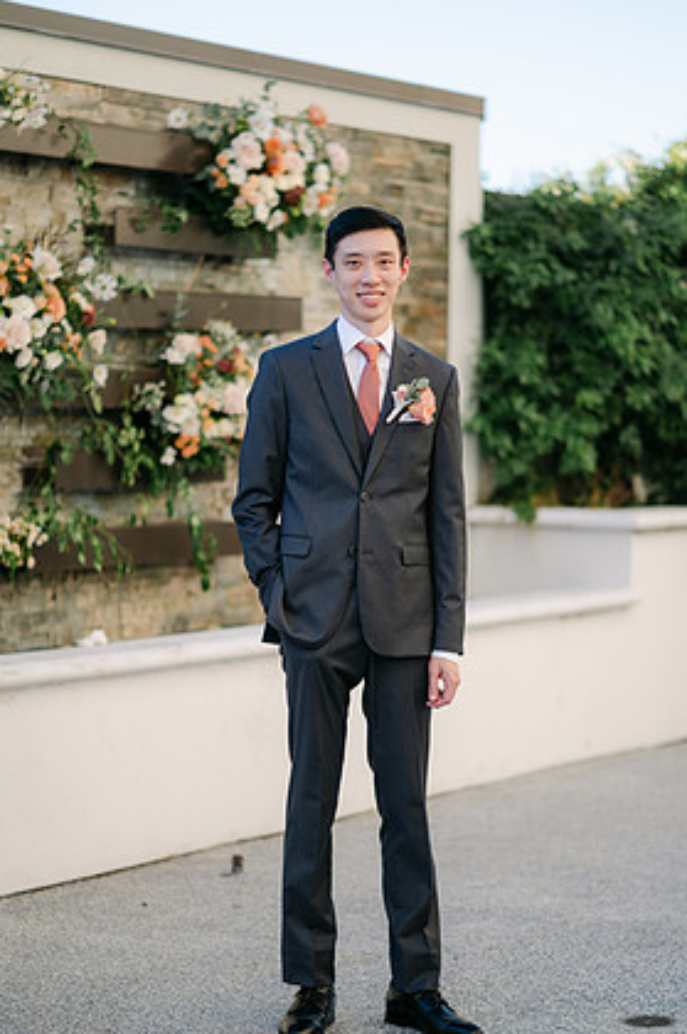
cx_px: 356
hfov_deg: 15.0
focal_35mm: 91
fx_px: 2611
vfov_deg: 22.4
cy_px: 537
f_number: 1.8
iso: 100
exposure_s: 1/1250
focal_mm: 85
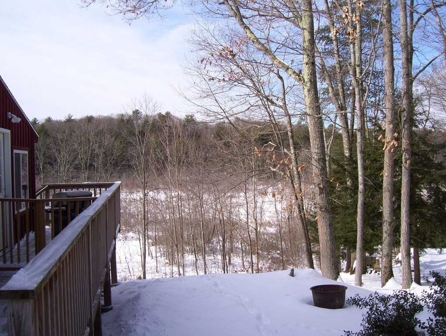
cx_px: 223
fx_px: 464
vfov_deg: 39.7
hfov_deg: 51.3
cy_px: 168
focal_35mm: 36
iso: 80
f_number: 4.8
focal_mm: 6
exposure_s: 1/500
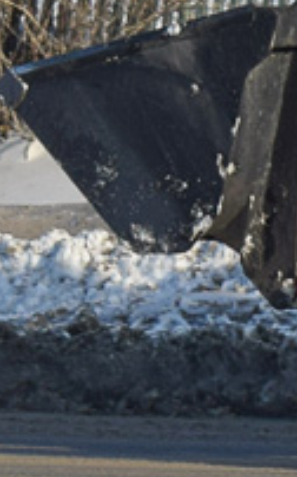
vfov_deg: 4.2
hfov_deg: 2.6
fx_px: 6485
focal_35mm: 500
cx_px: 1072
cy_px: -253
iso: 200
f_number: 6.3
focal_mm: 55
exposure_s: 1/800
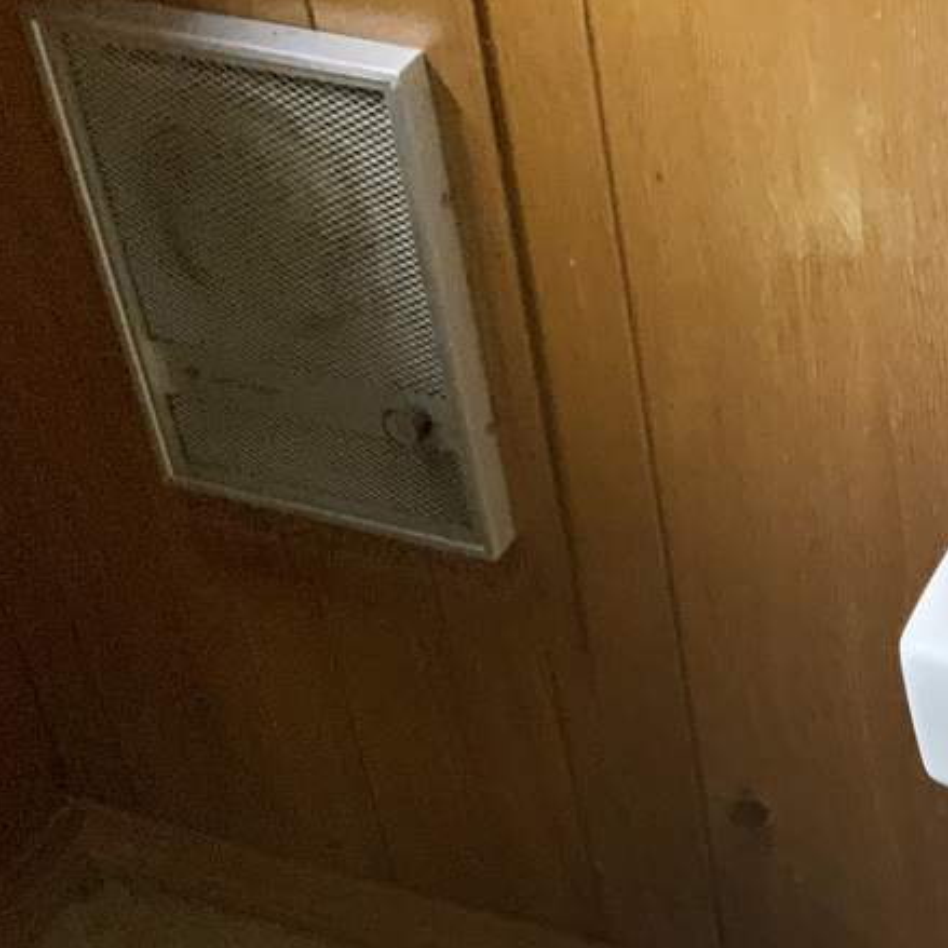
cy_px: 1112
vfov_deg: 19.5
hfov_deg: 20.0
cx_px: 950
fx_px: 2603
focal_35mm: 84
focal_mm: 3
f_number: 1.8
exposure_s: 1/60
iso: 250
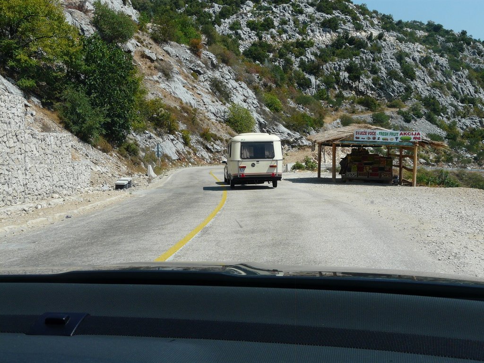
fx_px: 615
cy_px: 182
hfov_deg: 42.9
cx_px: 242
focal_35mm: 44
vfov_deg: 32.9
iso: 100
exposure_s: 1/500
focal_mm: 7.2
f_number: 5.6
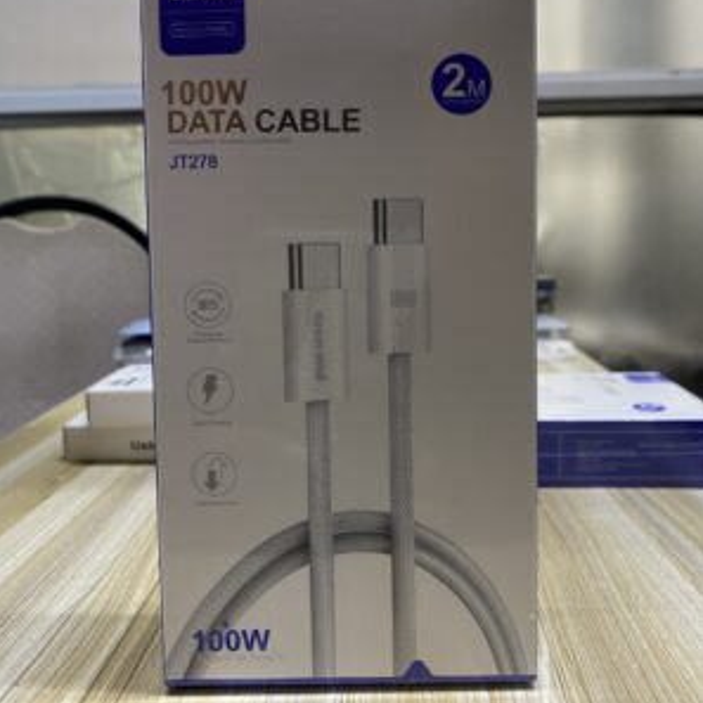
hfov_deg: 52.5
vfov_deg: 52.5
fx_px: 712
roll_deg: +1.8
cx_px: 353
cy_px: 327
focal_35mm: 31
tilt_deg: -8.3
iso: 100
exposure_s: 1/50
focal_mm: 4.25
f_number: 1.8
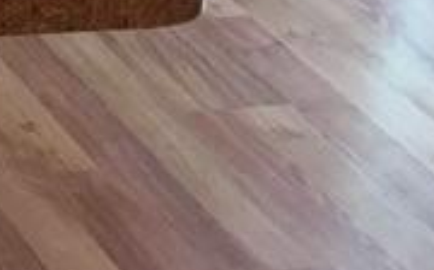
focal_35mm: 175
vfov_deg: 6.9
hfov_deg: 10.3
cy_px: -463
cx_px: -615
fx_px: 2067
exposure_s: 1/15
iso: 40
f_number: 2.2
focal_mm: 4.15
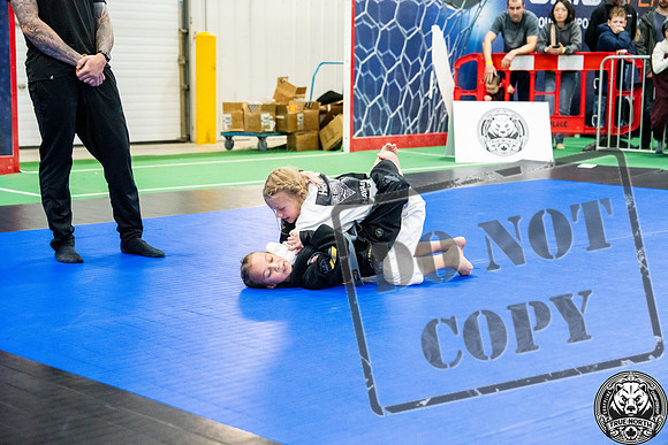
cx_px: 334
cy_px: 222
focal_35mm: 70
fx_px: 1299
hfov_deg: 28.8
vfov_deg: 19.5
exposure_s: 1/400
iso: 6400
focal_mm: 70
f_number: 4
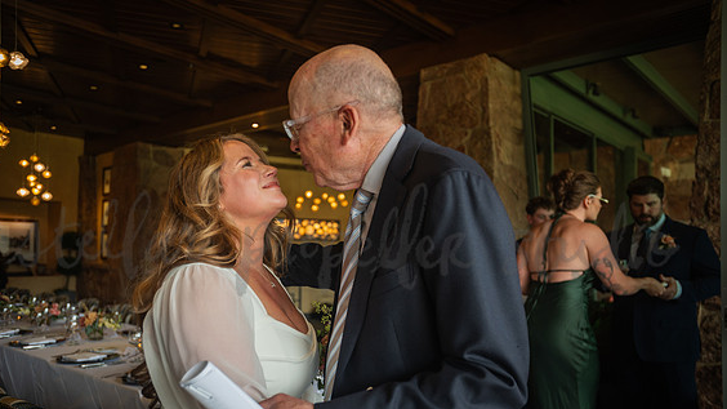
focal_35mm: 28
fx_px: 540
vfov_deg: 41.3
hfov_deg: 67.9
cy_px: 239
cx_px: 354
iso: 320
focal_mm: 26
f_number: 2.8
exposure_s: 1/200
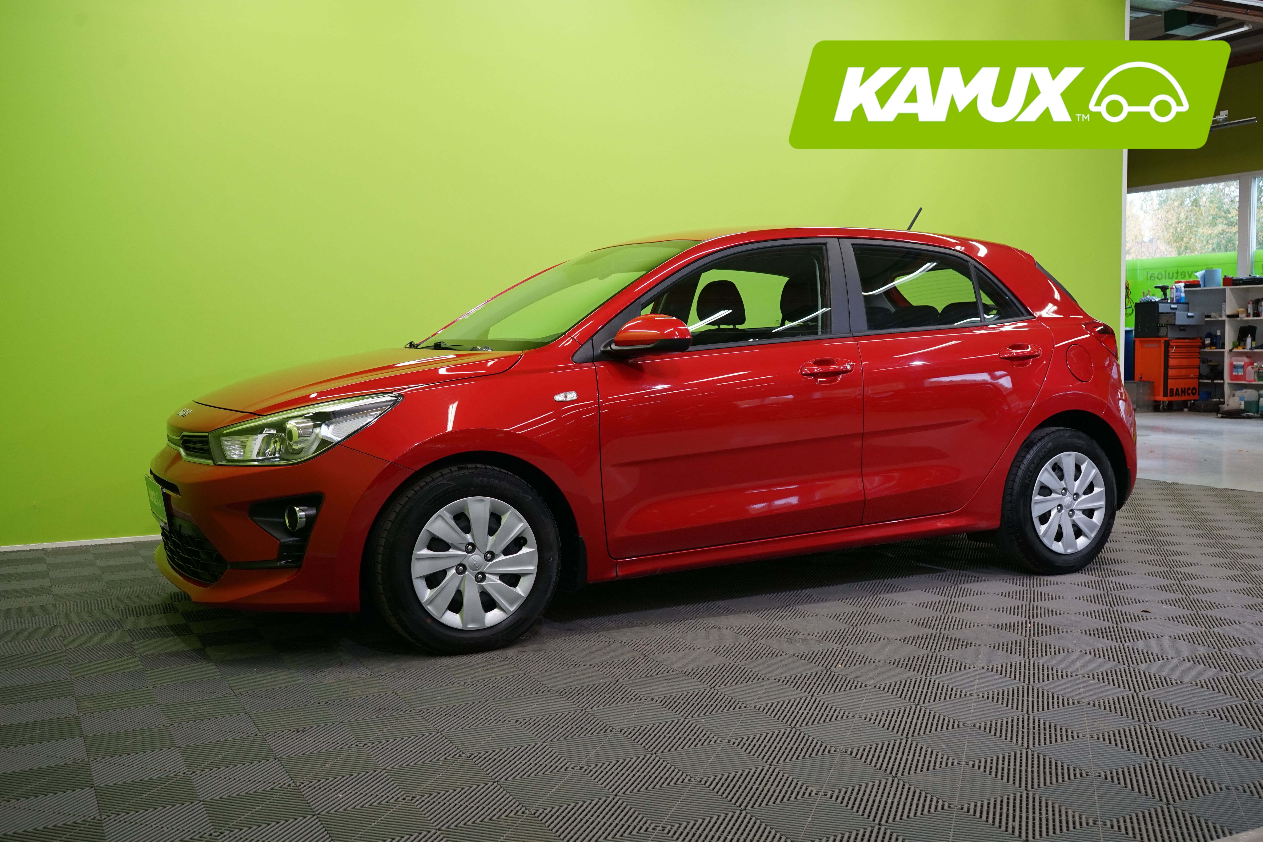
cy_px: 421
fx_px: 1193
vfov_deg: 38.9
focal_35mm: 34
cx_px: 632
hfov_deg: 55.8
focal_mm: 34
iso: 640
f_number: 6.3
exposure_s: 1/30
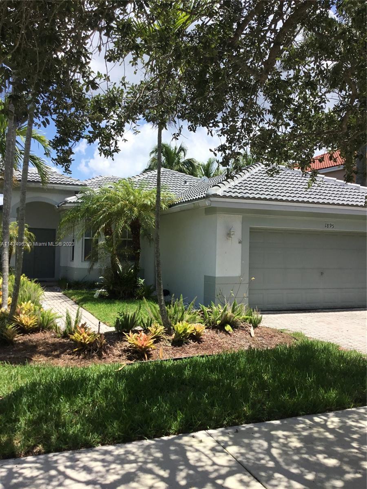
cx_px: 184
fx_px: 438
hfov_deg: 45.4
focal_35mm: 31
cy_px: 244
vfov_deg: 58.4
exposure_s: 1/1274
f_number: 2.4
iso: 25
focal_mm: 3.3
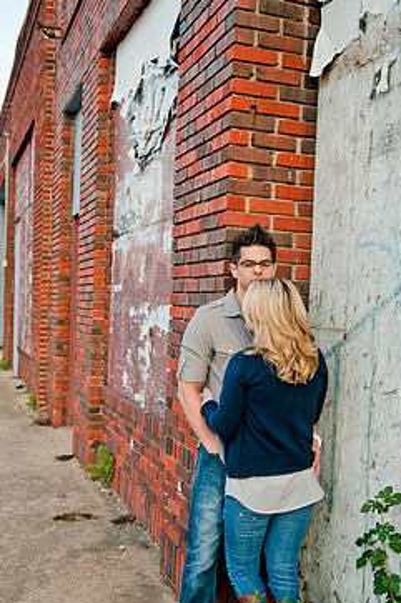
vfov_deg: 47.2
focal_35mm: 41
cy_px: 361
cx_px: 196
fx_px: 686
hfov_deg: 32.6
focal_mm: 22
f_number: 4
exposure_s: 1/200
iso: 200
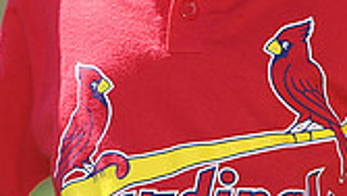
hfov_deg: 3.0
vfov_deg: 1.7
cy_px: -104
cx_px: 231
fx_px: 6681
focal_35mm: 726
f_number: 4.5
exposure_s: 1/640
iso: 200
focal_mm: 200
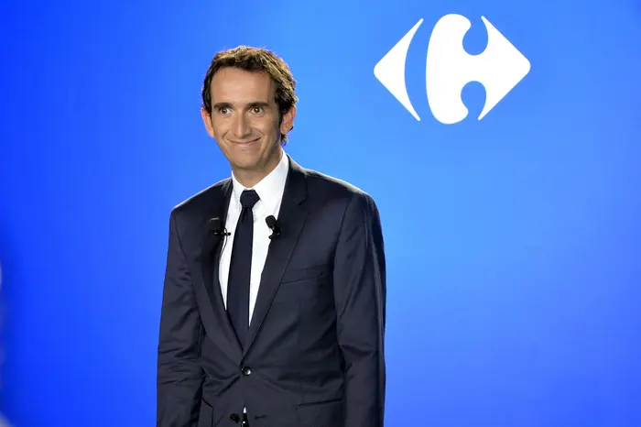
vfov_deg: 20.1
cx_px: 320
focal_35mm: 68
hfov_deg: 29.9
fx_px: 1201
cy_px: 214
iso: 1000
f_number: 5
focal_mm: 45
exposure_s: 1/60
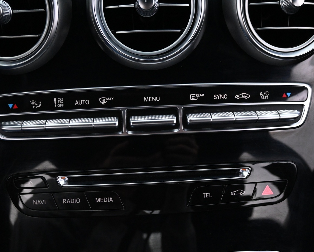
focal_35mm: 40
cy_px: 144
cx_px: 163
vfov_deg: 37.3
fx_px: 372
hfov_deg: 45.8
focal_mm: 20.5
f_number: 3.8
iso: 4000
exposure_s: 1/30
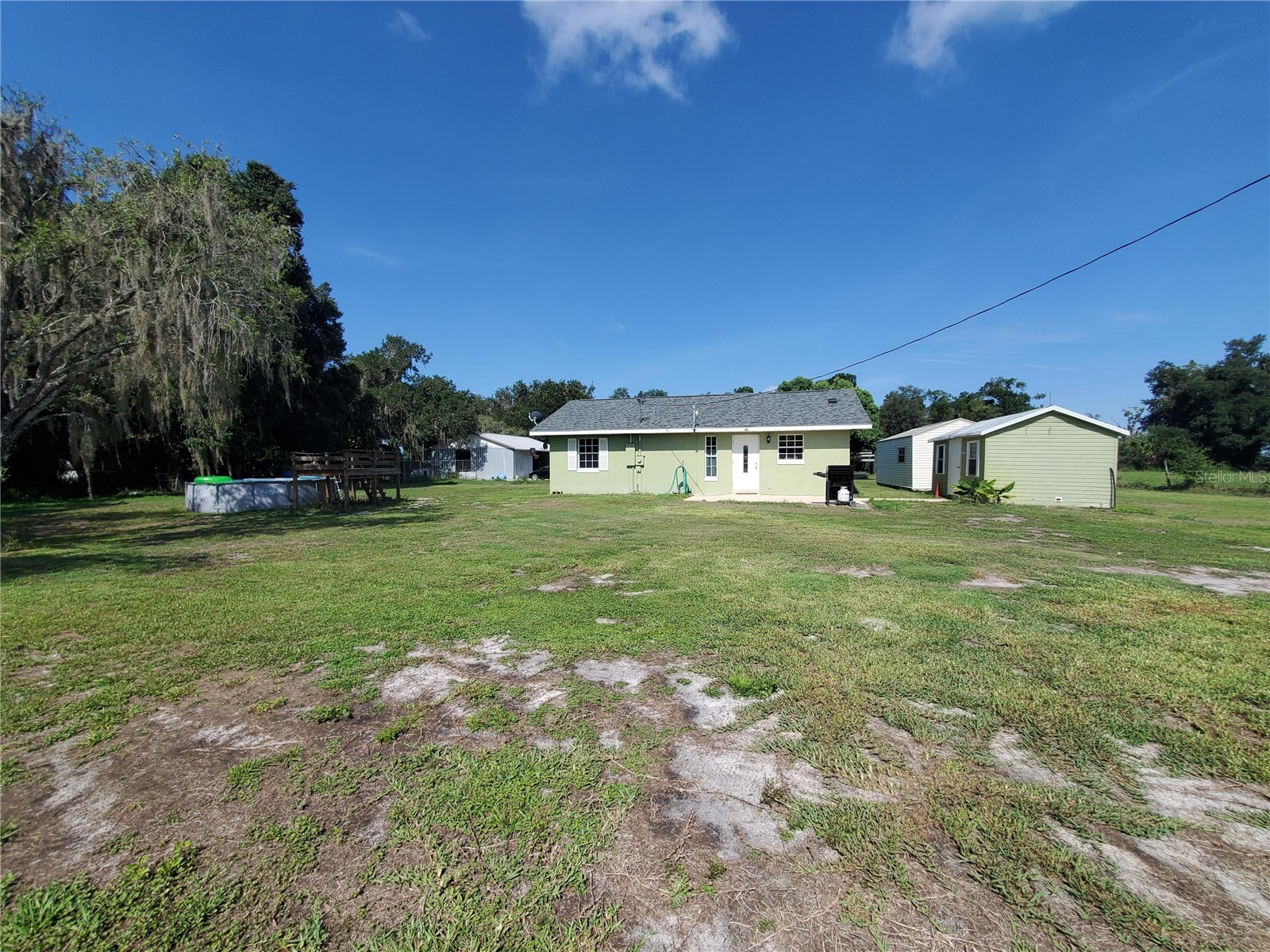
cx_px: 635
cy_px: 476
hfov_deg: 106.2
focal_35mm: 13
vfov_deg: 89.9
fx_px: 477
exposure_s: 1/1105
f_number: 2.2
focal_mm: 1.8
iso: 50
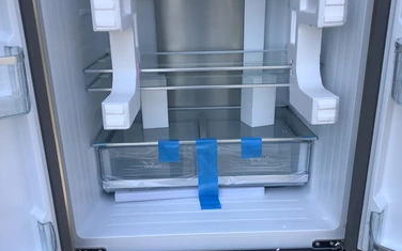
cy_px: 142
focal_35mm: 35
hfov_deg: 55.3
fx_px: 383
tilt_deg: -23.7
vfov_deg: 36.2
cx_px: 204
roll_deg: -1.5
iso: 25
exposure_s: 1/578
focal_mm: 3.3
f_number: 2.4
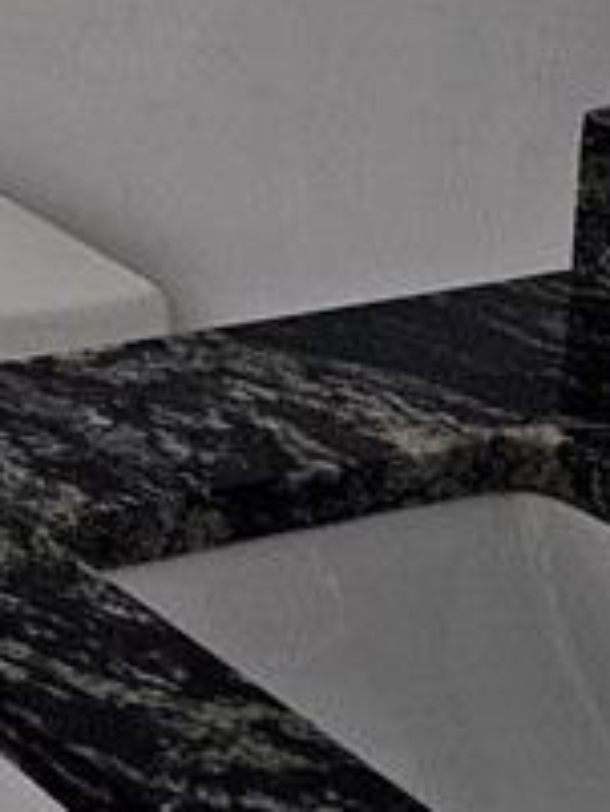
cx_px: -852
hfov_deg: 10.8
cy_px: -630
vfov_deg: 14.8
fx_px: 2746
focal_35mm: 117
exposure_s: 1/120
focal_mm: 6.3
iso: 200
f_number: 1.7
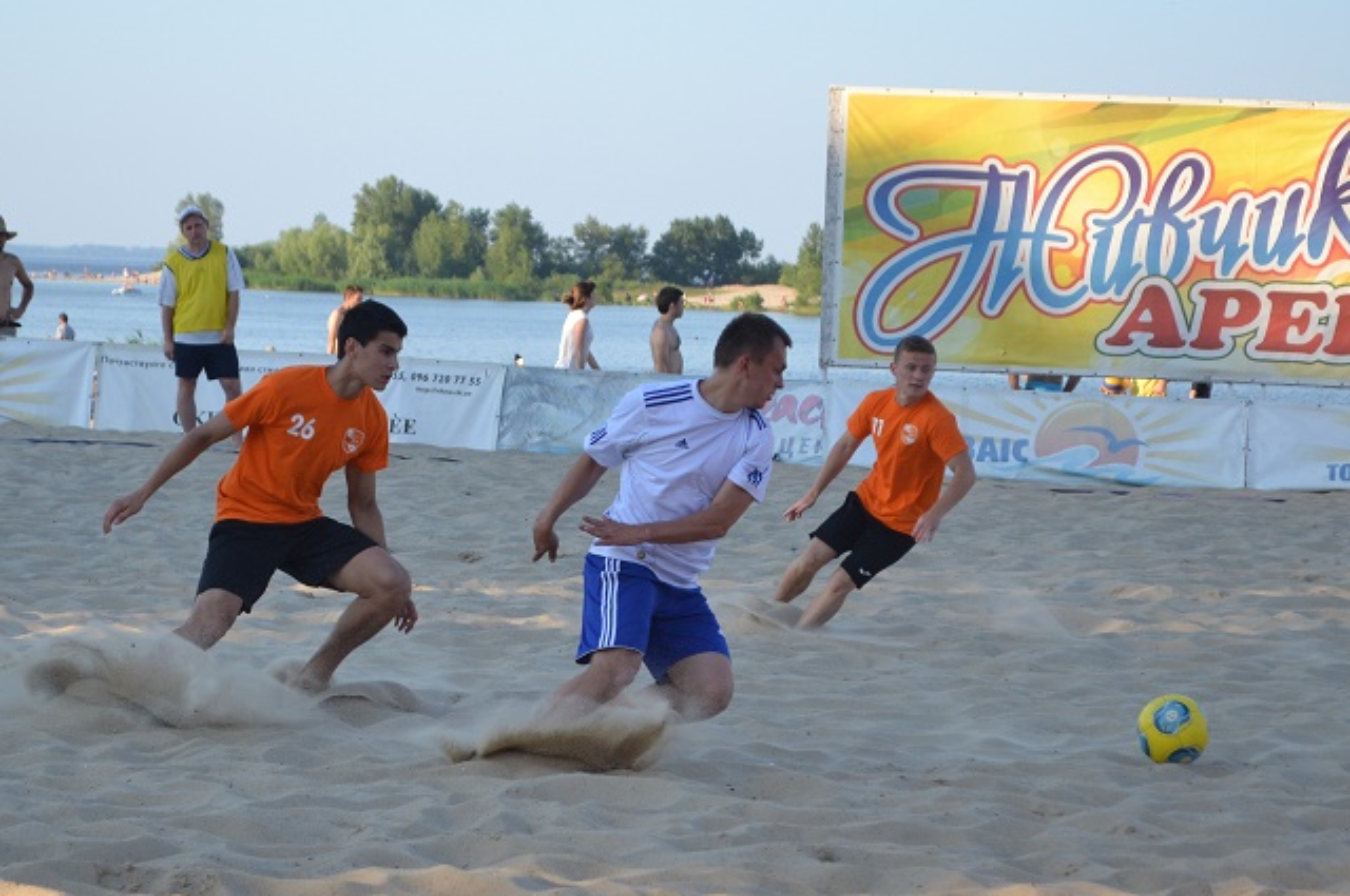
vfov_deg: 16.5
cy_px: 448
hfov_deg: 24.6
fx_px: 3090
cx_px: 675
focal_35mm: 82
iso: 400
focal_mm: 55
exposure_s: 1/500
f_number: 5.6
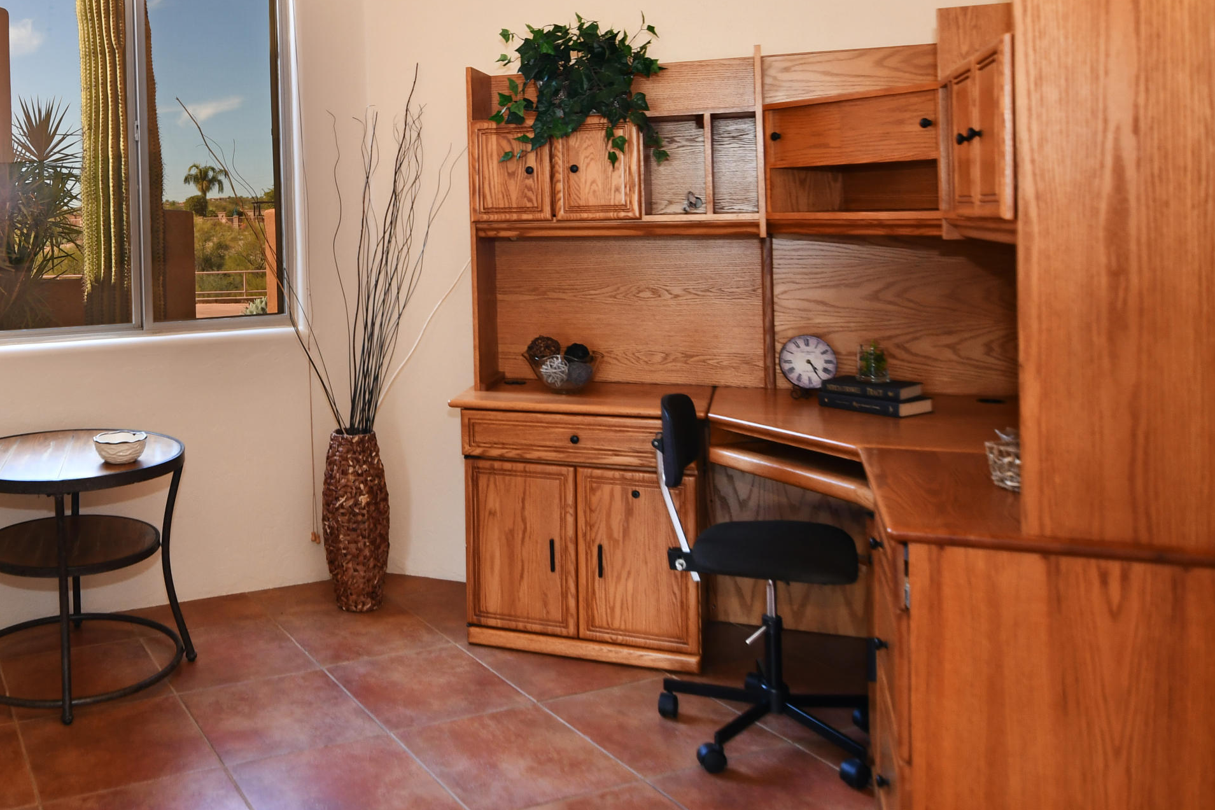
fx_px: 1114
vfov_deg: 38.8
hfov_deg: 54.1
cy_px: 195
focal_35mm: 33
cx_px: 277
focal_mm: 14
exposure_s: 1/60
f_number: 4
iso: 320
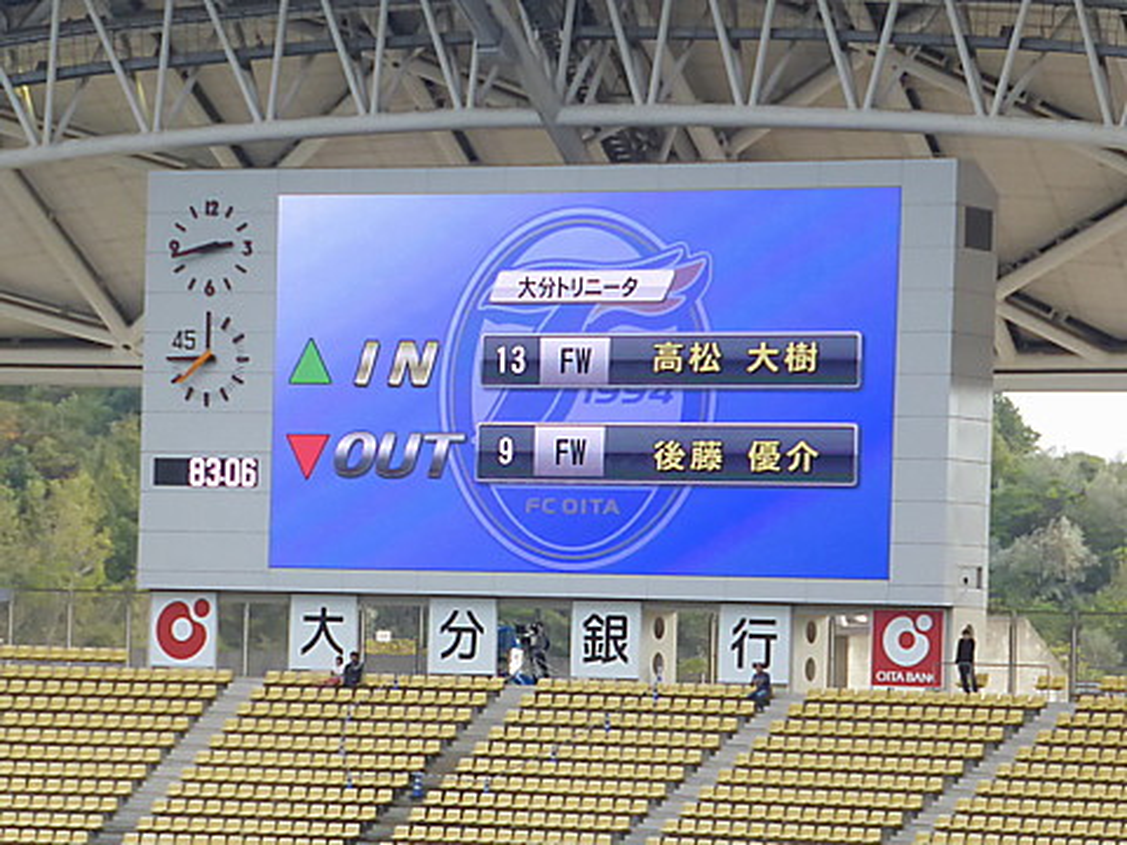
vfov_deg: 11.1
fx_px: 4363
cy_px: 422
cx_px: 564
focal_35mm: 134
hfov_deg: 14.7
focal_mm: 21.8
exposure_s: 1/320
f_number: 5.4
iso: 250
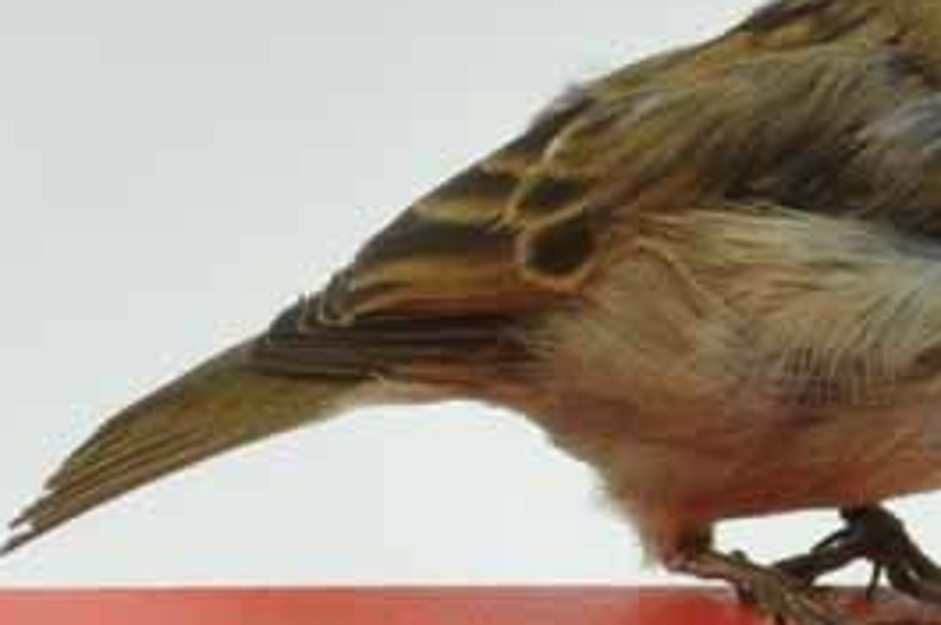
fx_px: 6213
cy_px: 249
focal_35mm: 238
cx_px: 256
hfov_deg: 8.7
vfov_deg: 5.8
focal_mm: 42
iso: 400
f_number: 32
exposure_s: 1/10
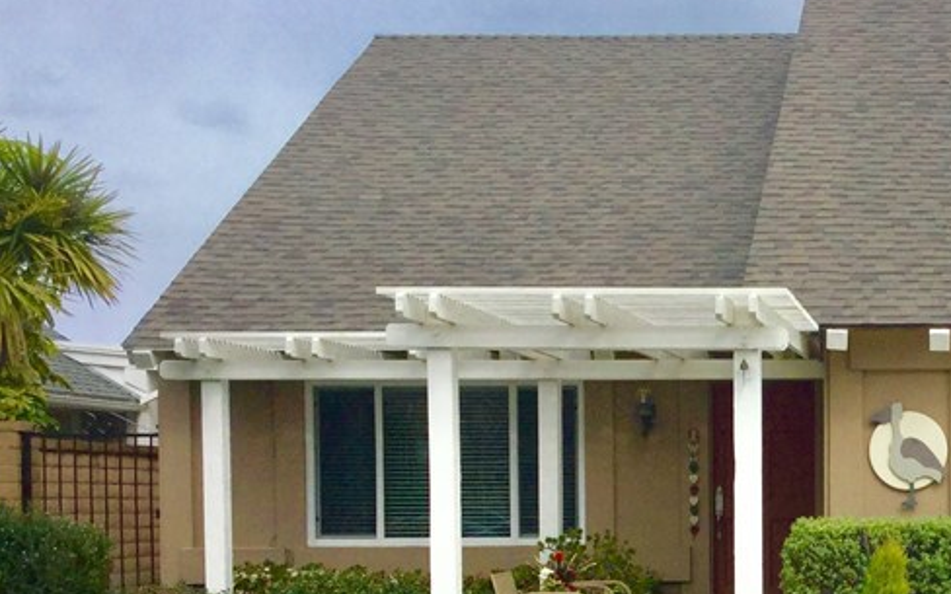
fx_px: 1788
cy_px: 547
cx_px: 933
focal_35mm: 69
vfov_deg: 18.5
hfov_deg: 28.1
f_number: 2.4
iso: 25
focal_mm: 3.3
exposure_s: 1/1733
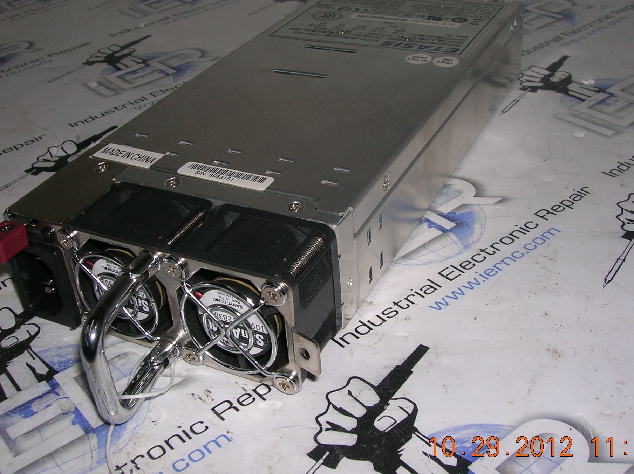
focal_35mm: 43
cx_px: 312
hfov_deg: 43.9
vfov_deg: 33.5
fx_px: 787
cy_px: 210
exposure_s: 1/60.1
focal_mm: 5.7
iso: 50
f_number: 4.9
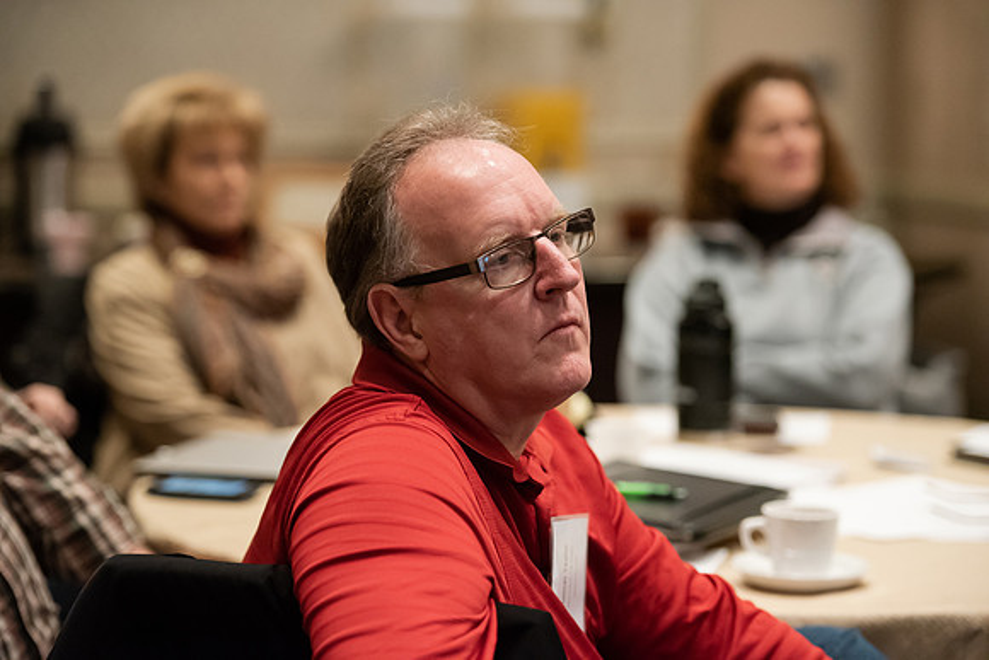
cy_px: 330
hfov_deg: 18.6
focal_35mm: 110
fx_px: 3023
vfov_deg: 12.5
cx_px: 494
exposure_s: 1/160
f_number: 2.8
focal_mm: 110
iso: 5000
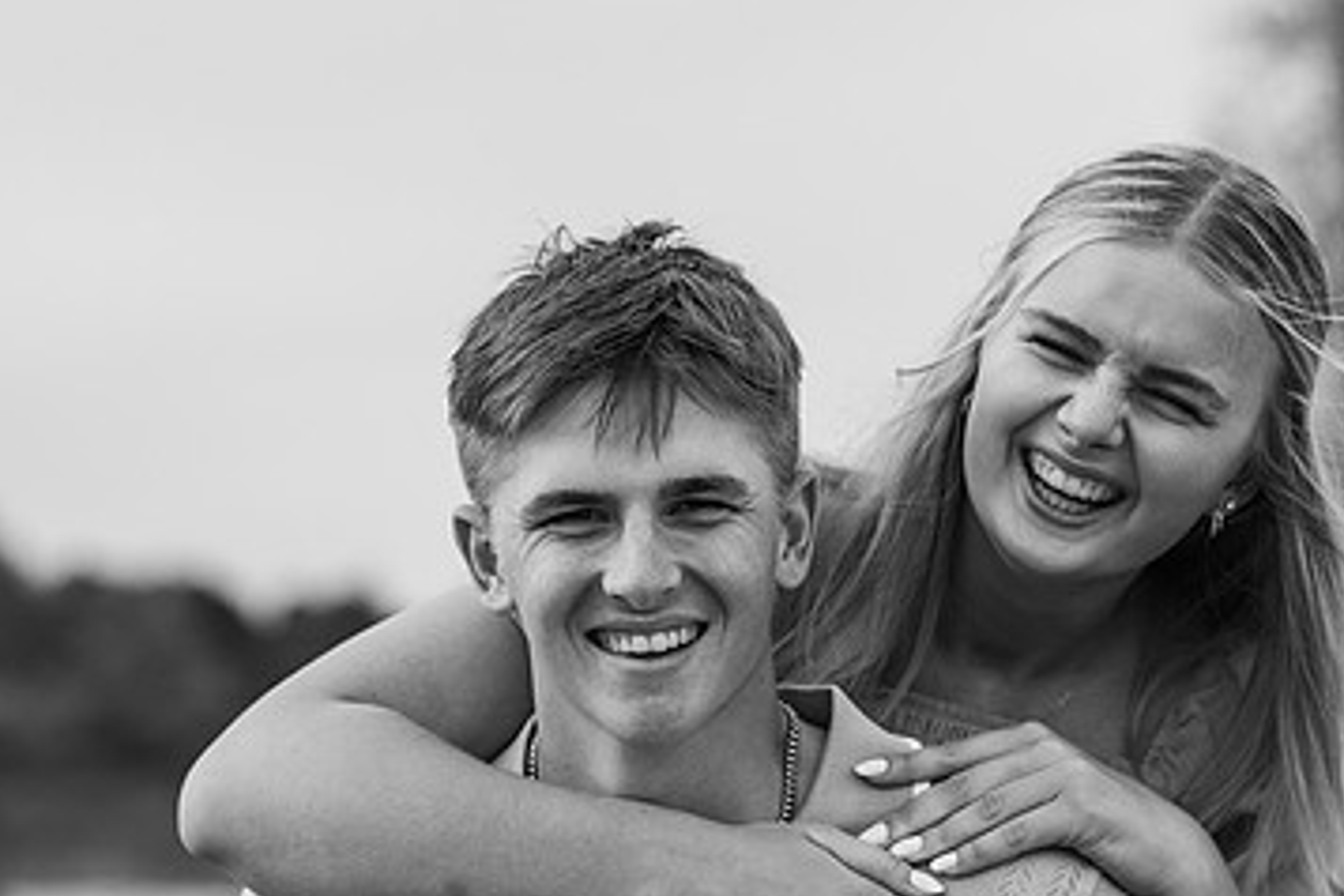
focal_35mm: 138
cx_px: 474
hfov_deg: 14.8
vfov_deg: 9.9
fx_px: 5152
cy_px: 634
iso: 200
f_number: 3.2
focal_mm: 85
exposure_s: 1/1600
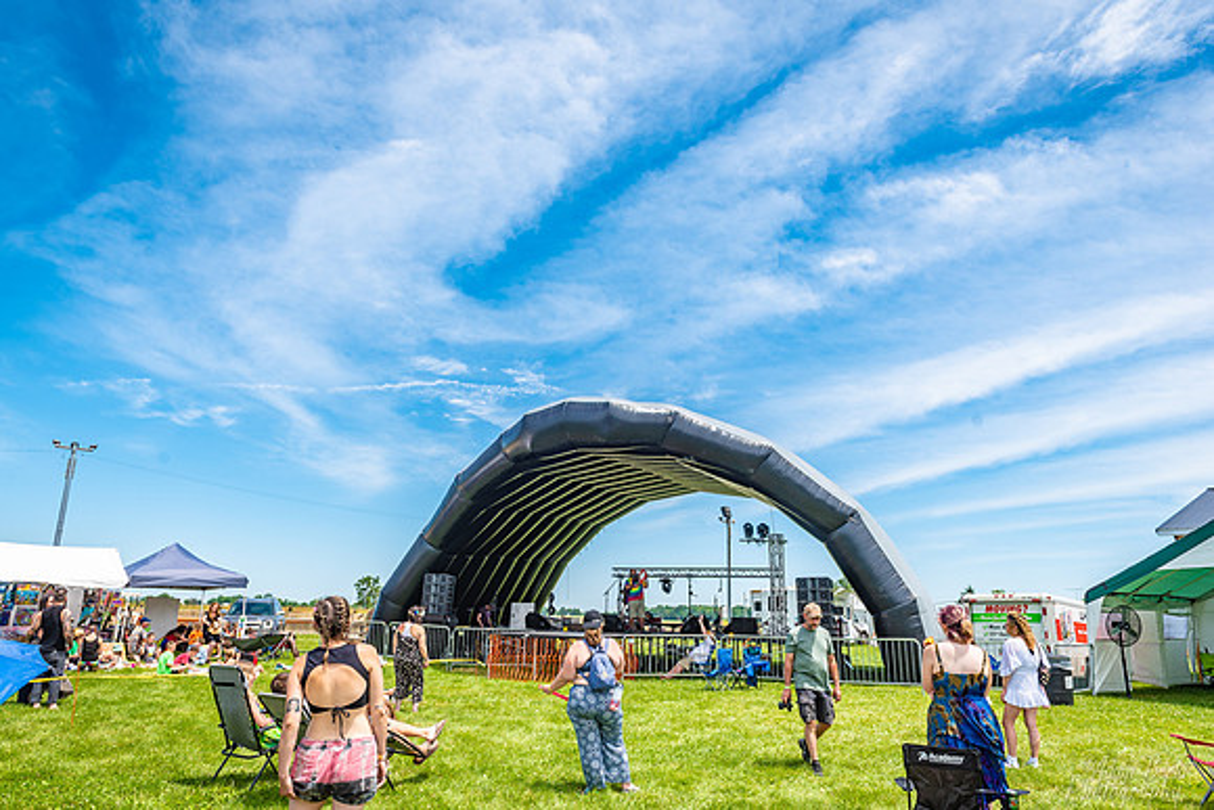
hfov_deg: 73.6
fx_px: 812
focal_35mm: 24
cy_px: 405
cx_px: 607
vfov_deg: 53.0
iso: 100
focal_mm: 24
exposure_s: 1/250
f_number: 8
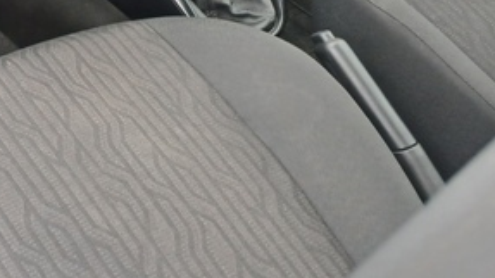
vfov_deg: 14.6
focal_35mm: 79
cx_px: 29
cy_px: -86
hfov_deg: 25.8
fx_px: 1036
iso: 100
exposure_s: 1/60
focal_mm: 3.98
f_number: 1.8
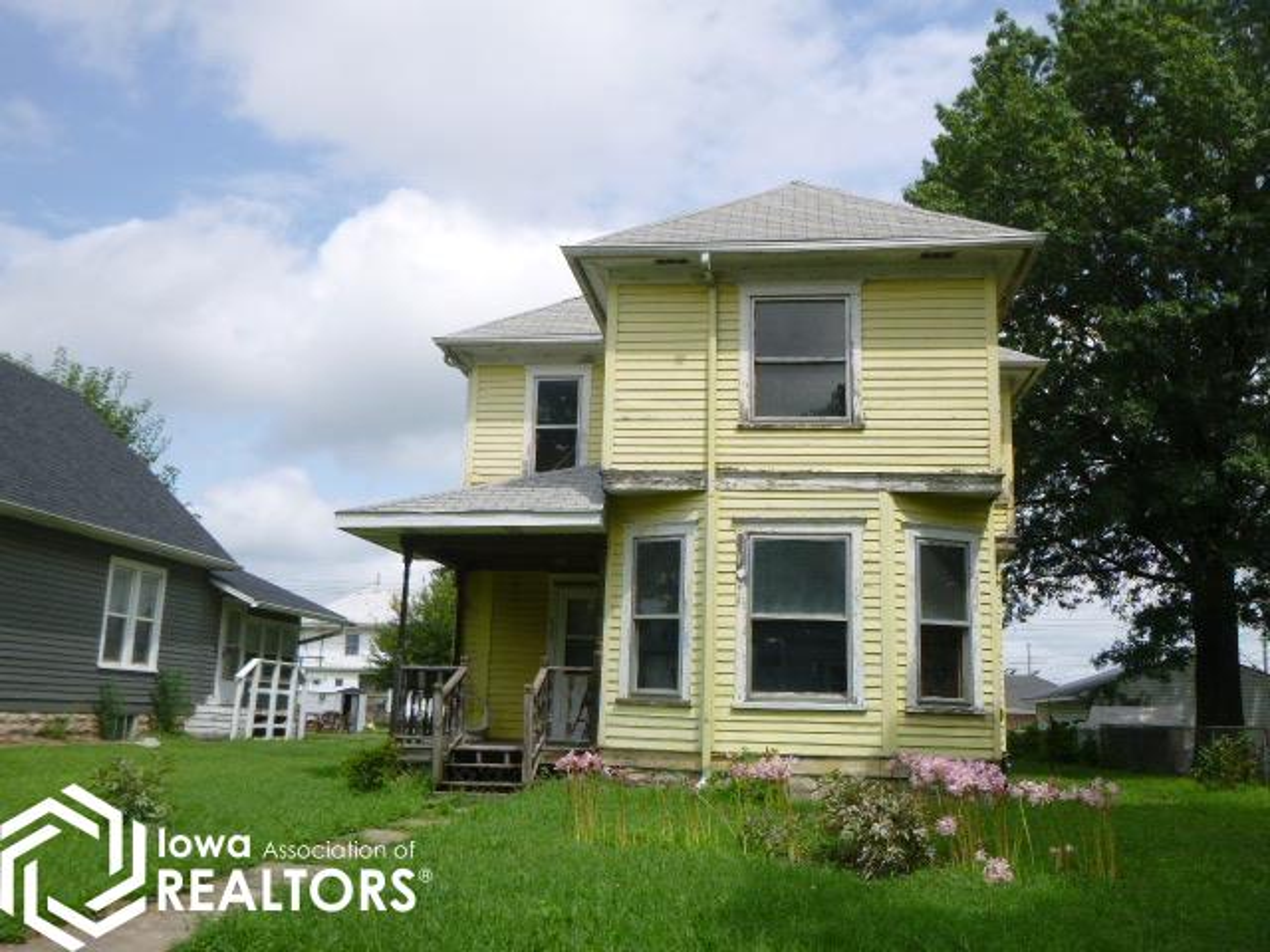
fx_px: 1137
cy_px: 476
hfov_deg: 58.4
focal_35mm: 31
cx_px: 635
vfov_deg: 45.4
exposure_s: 1/500
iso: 100
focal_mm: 5.5
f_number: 4.2
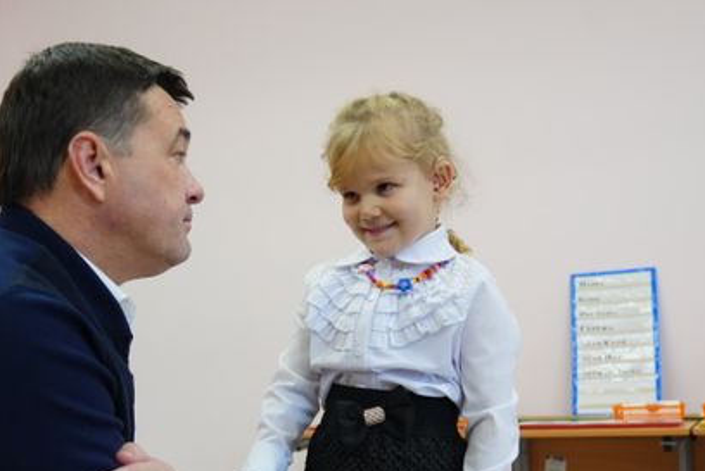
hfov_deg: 37.3
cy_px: 330
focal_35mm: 53
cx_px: 269
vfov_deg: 25.4
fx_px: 1039
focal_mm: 31
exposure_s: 1/500
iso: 3200
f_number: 4
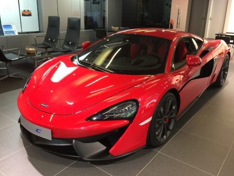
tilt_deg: -18.1
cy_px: 81
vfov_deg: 44.2
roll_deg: -1.2
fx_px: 216
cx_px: 121
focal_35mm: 32
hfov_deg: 56.8
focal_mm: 4.15
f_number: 2.2
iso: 50
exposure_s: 1/15
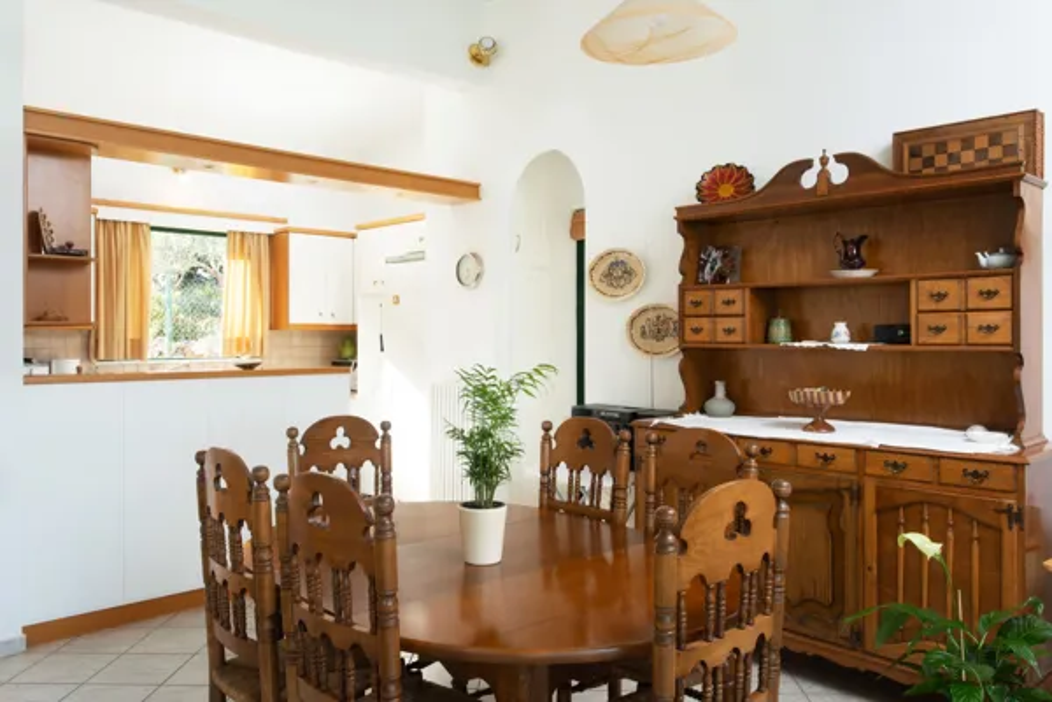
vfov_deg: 45.0
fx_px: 847
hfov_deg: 63.7
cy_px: 351
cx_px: 526
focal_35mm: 29
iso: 640
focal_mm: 29
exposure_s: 1/6
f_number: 18
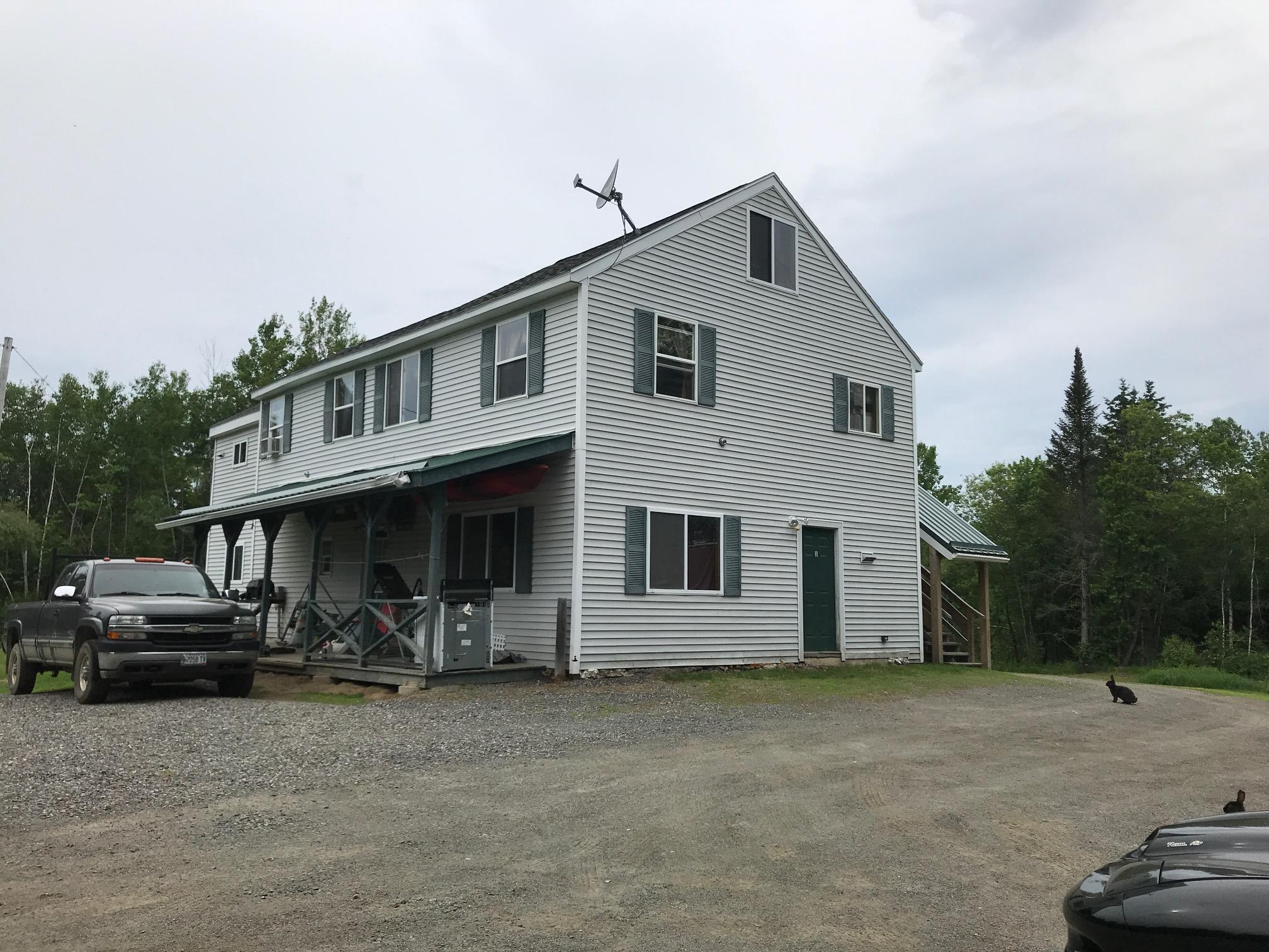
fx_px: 1026
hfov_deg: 63.4
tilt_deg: +6.4
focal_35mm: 28
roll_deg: -0.2
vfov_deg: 49.7
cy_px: 476
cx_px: 634
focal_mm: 3.99
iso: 20
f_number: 1.8
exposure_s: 1/1451
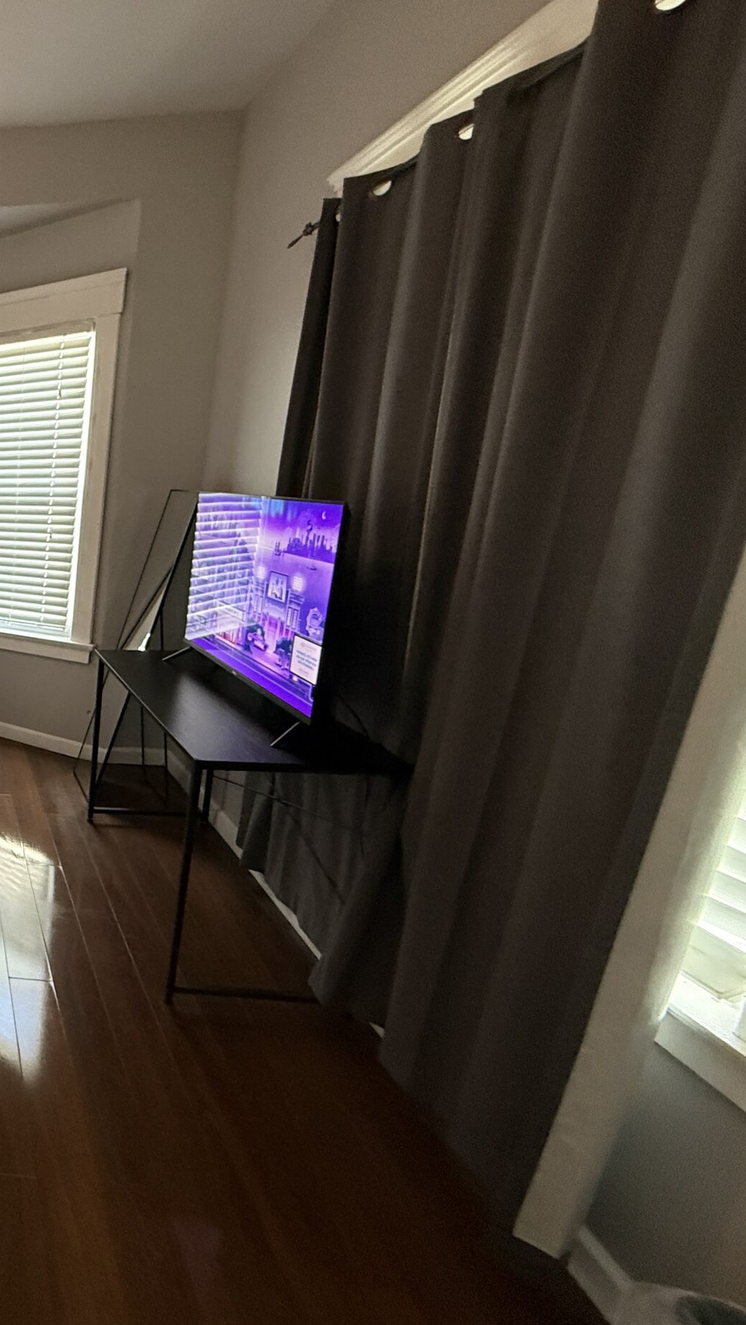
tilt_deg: -14.7
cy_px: 668
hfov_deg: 38.7
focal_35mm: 21
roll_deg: -0.3
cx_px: -158
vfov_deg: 83.8
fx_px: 738
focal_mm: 2.22
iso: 320
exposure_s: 1/72
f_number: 2.2
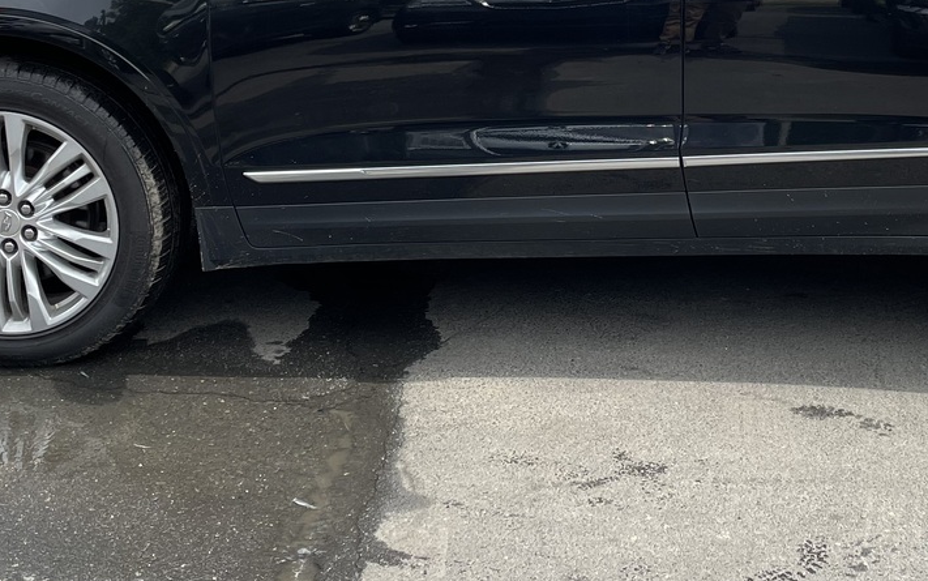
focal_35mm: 62
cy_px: 1
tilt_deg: -7.7
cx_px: 638
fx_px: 1569
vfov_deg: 20.3
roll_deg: -0.7
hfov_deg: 32.6
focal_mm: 4.2
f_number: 1.6
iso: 32
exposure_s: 1/1335
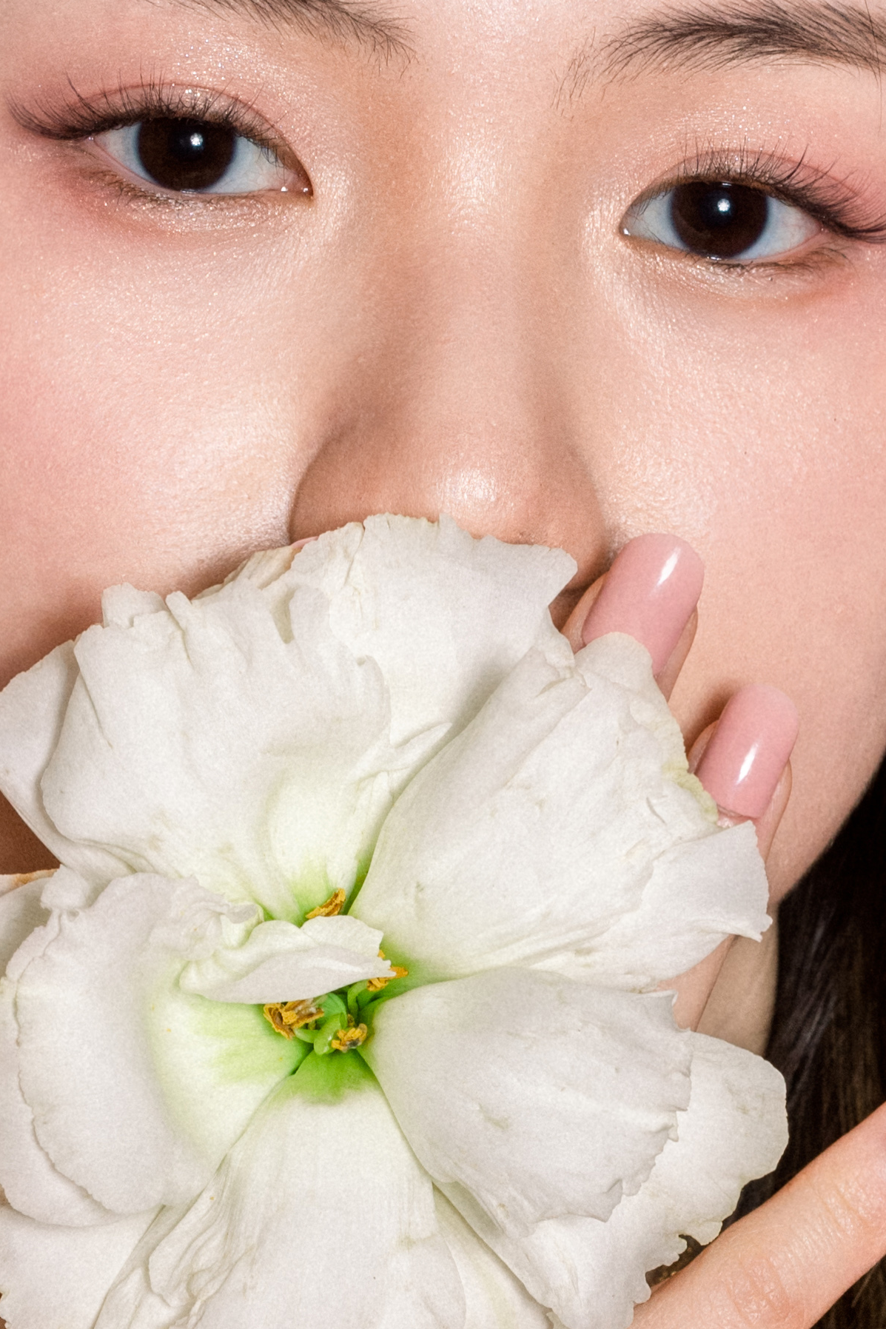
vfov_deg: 5.3
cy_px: 542
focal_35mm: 391
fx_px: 14431
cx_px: 417
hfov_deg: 3.5
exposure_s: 1/160
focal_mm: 85
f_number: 8
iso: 100
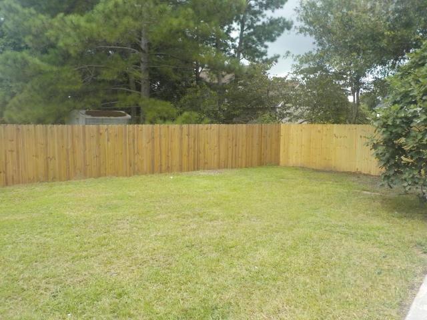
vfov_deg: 46.8
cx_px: 214
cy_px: 160
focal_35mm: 30
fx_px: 370
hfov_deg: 60.0
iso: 125
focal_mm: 4.1
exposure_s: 1/320
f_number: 3.3
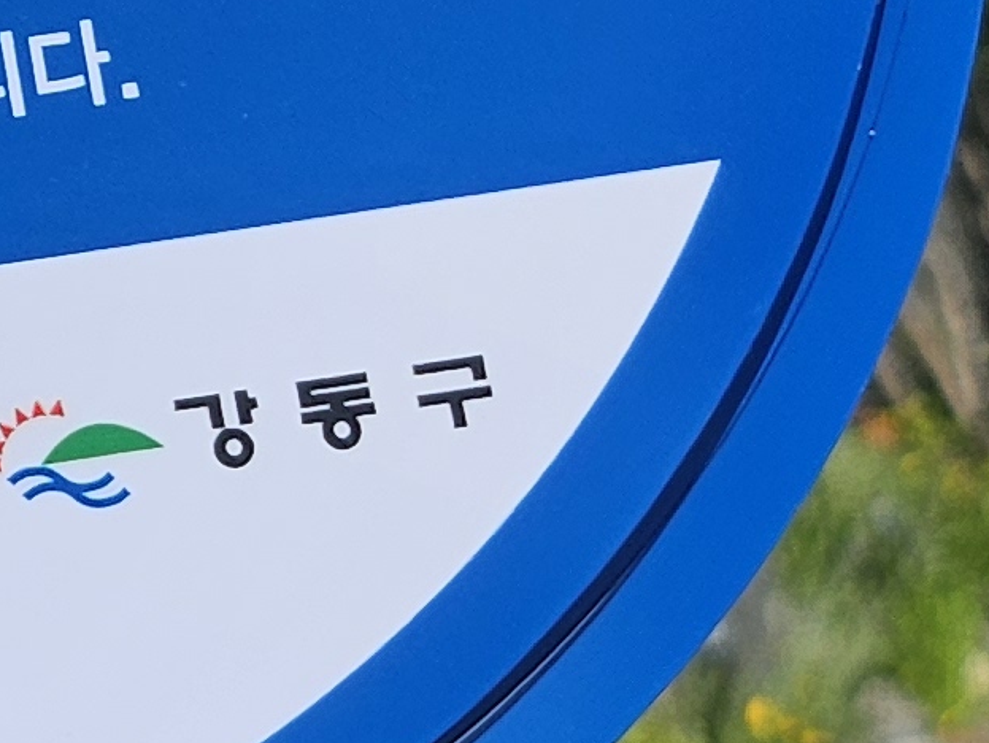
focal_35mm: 154
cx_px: -387
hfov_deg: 12.3
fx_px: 4402
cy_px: -500
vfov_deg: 9.3
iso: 50
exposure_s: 1/7454
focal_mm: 5
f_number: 1.8
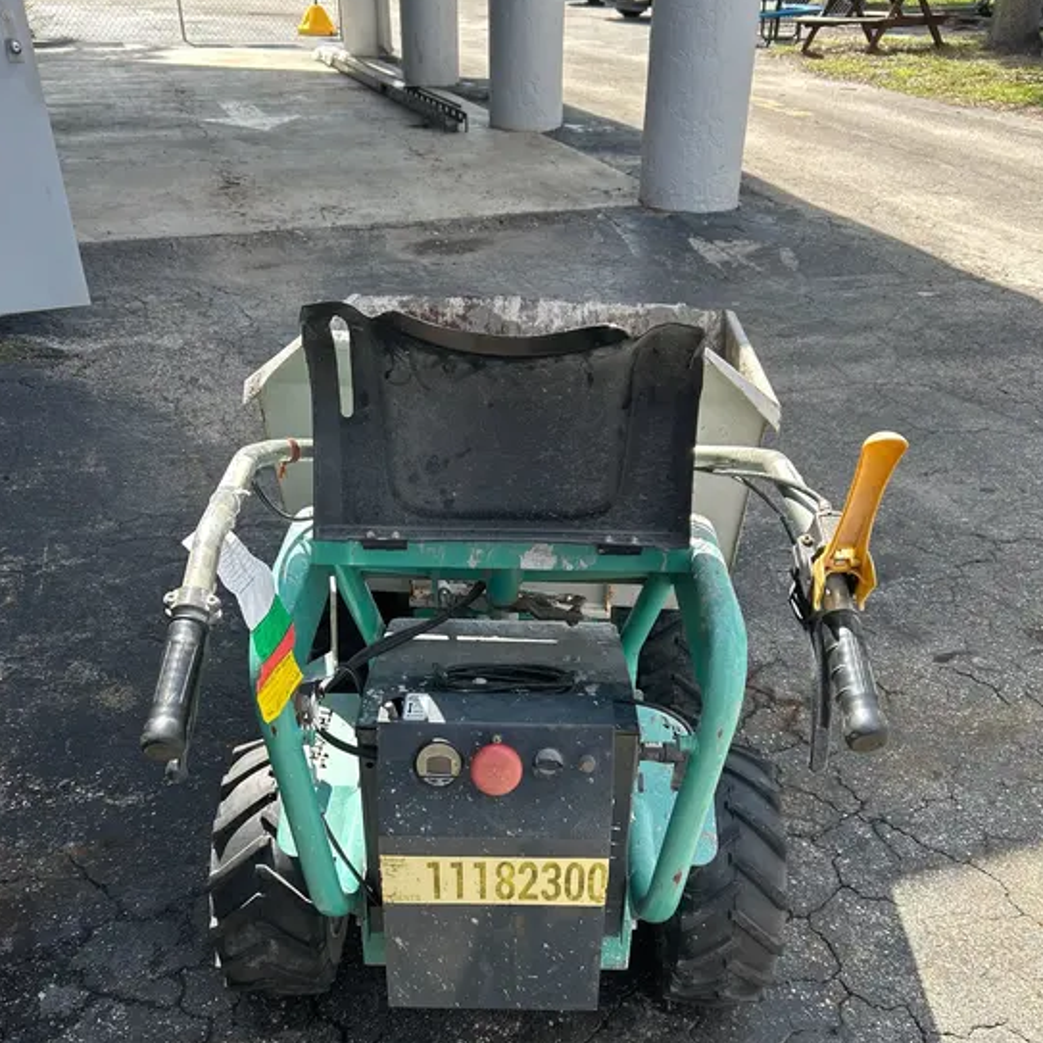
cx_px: 522
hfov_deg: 52.5
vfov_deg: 52.0
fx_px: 1057
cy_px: 652
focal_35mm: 31
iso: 50
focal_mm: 5.7
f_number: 1.5
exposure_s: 1/827
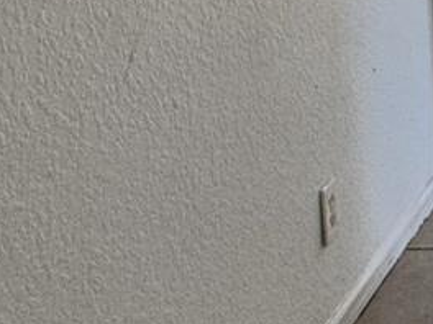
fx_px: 1063
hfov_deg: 18.2
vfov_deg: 16.5
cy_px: -88
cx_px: 777
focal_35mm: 85
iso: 80
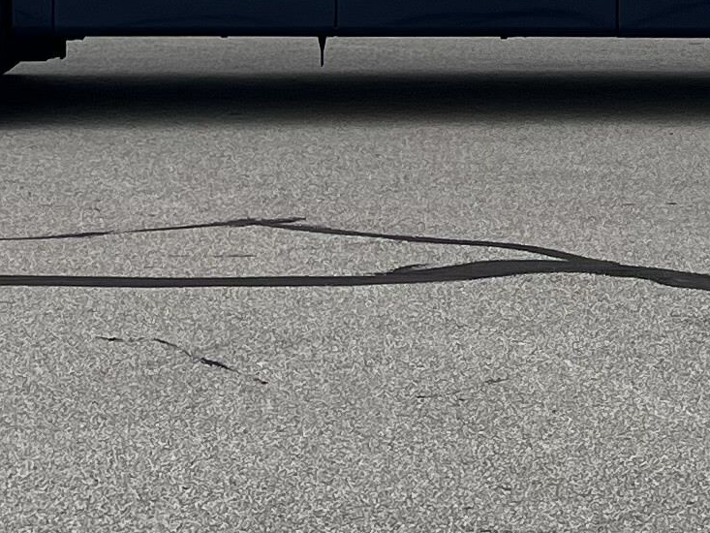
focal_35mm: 143
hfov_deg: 13.8
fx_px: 2934
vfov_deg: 10.0
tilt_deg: +2.5
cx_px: 441
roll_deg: -1.2
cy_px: -321
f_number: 1.5
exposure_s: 1/3460
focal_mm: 5.7
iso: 50
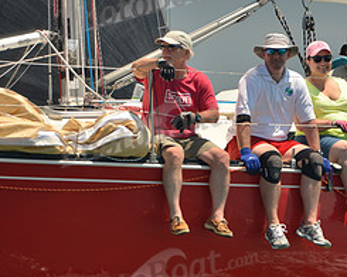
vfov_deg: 3.5
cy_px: 184
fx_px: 4570
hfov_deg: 4.3
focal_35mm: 445
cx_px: 333
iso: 200
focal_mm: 200
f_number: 5.6
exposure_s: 1/640
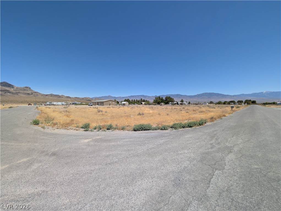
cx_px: 140
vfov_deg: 94.6
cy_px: 106
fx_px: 98
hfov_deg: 110.5
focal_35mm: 12
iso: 55
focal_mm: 2.02
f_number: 1.7
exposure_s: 1/3378
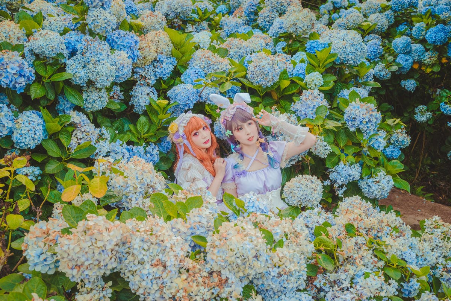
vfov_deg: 37.9
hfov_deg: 54.4
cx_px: 226
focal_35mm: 35
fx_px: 438
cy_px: 150
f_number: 5.6
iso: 250
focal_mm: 35
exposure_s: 1/200
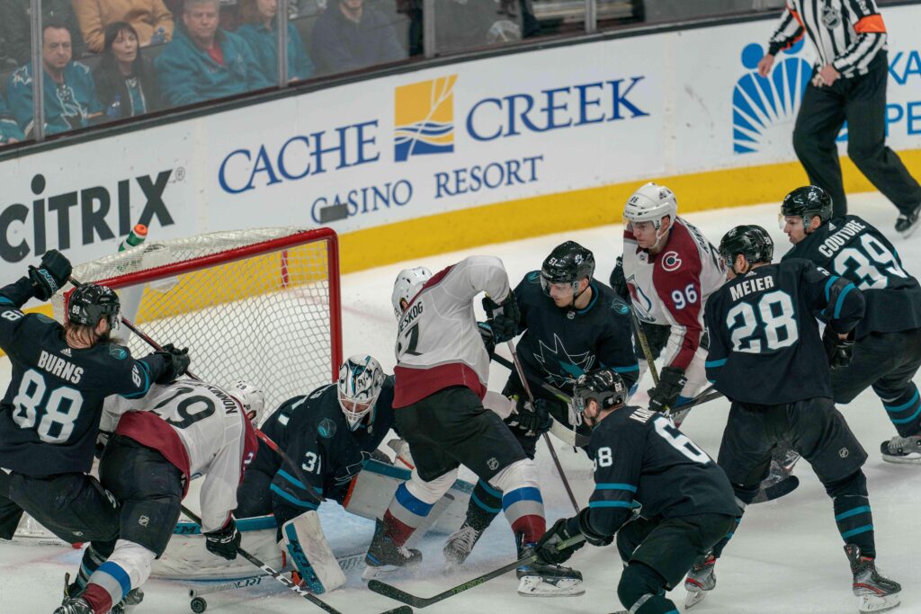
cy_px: 307
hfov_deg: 5.2
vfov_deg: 3.4
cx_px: 460
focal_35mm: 400
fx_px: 10234
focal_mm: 400
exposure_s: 1/2000
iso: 1000
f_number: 2.8
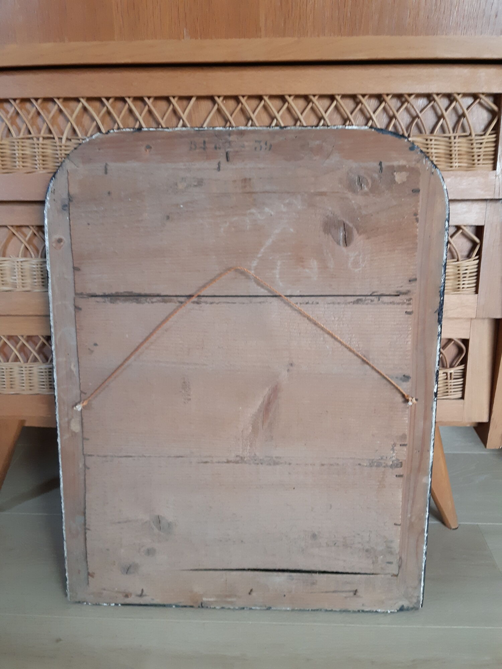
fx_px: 503
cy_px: 334
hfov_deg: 53.1
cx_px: 251
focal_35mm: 26
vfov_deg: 67.3
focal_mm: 3.93
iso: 200
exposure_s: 1/25
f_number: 1.7
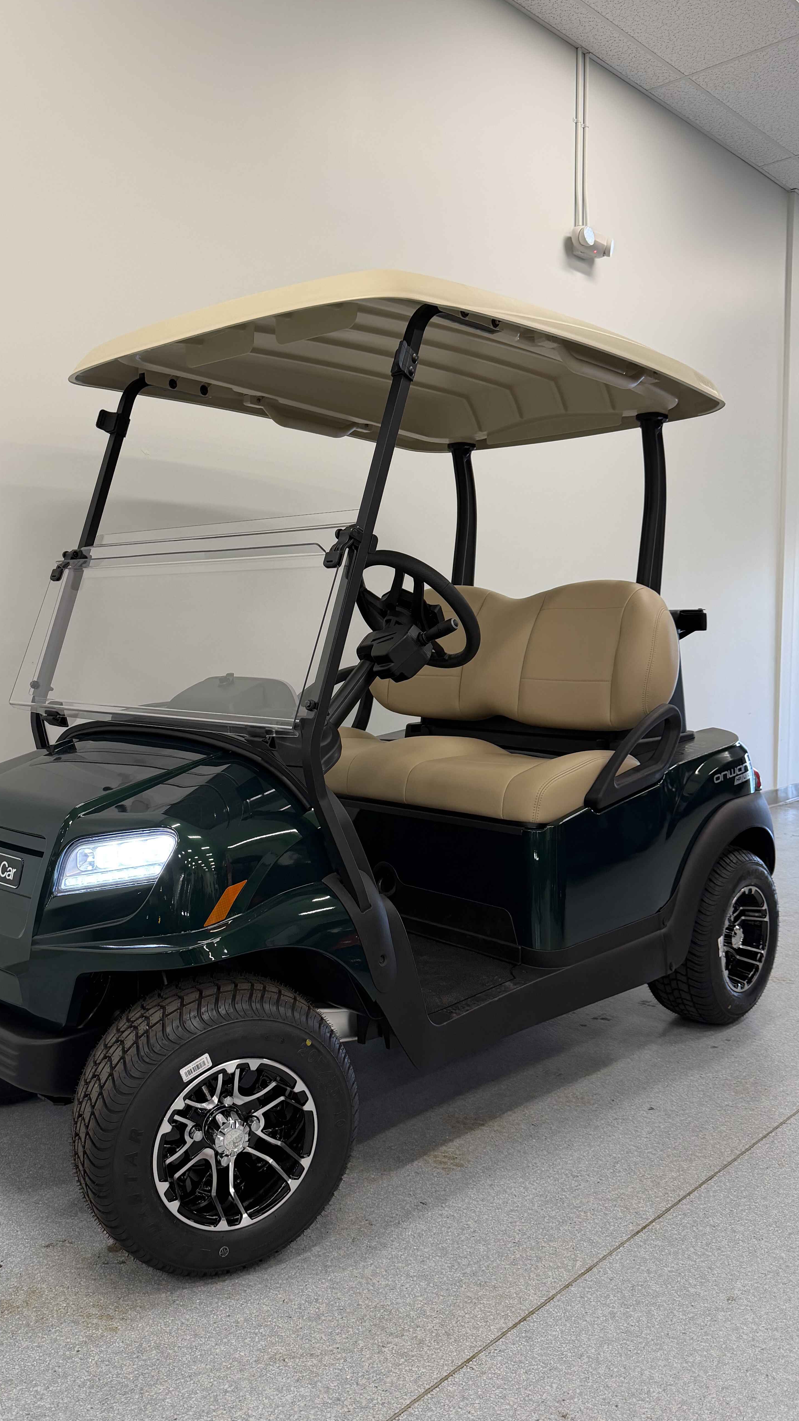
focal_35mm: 29
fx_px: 1092
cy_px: 710
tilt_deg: -5.0
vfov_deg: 66.1
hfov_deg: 40.1
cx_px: 336
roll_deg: +0.7
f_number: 1.78
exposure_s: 1/120
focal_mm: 6.76
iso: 200
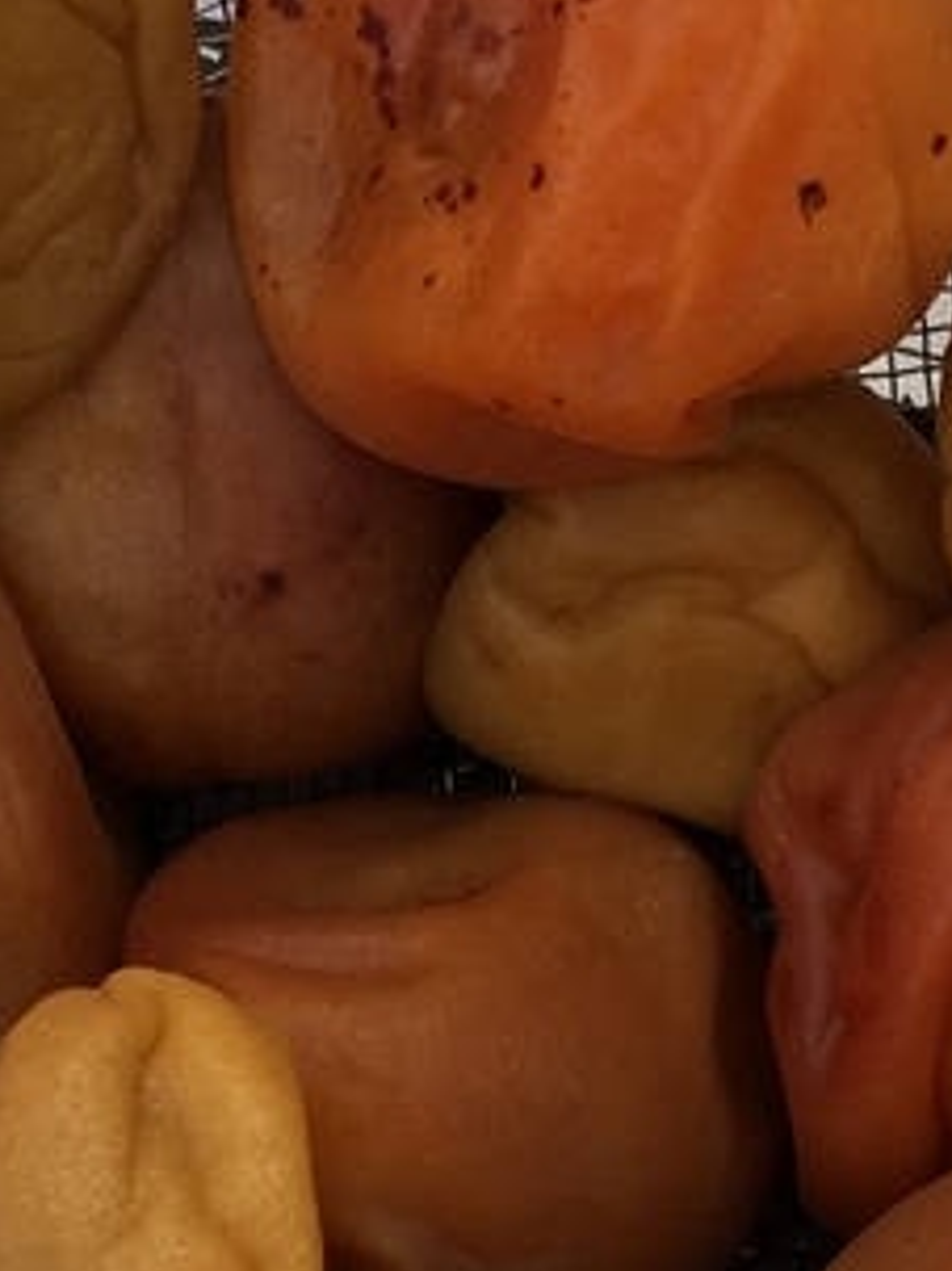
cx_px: 197
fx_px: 4220
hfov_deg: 12.8
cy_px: 1808
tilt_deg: -82.2
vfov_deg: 15.9
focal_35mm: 115
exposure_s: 1/605
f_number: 2.2
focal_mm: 4.15
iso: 25
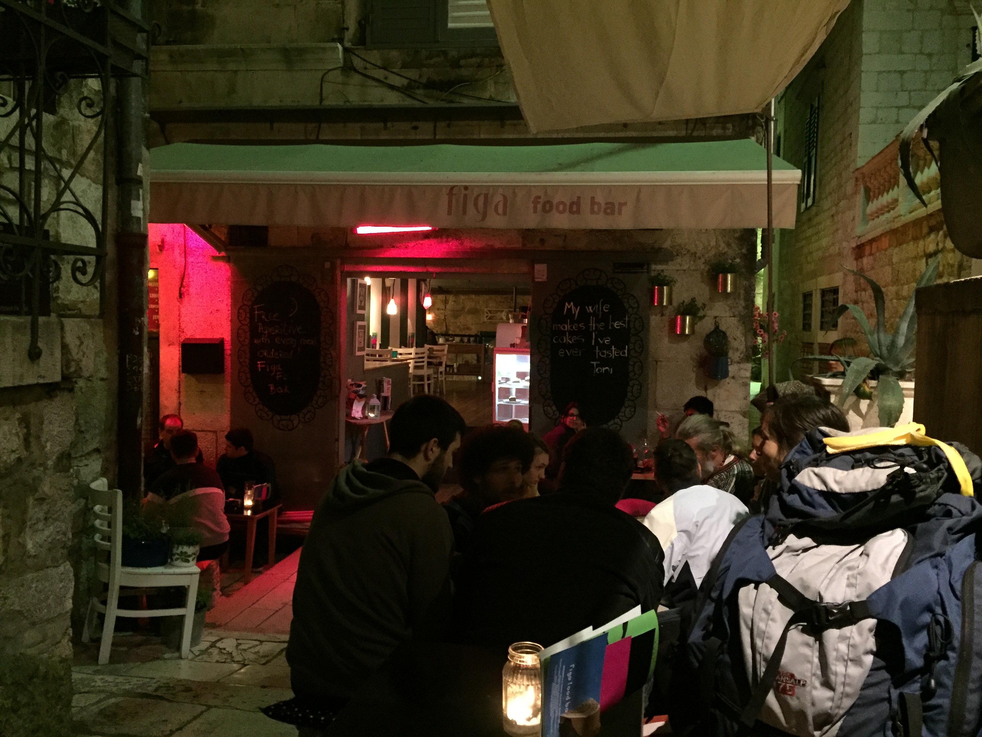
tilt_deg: -1.9
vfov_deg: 48.2
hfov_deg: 61.7
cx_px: 491
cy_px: 368
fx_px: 823
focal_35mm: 29
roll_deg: -1.2
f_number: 2.2
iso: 800
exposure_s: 1/17
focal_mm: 4.15
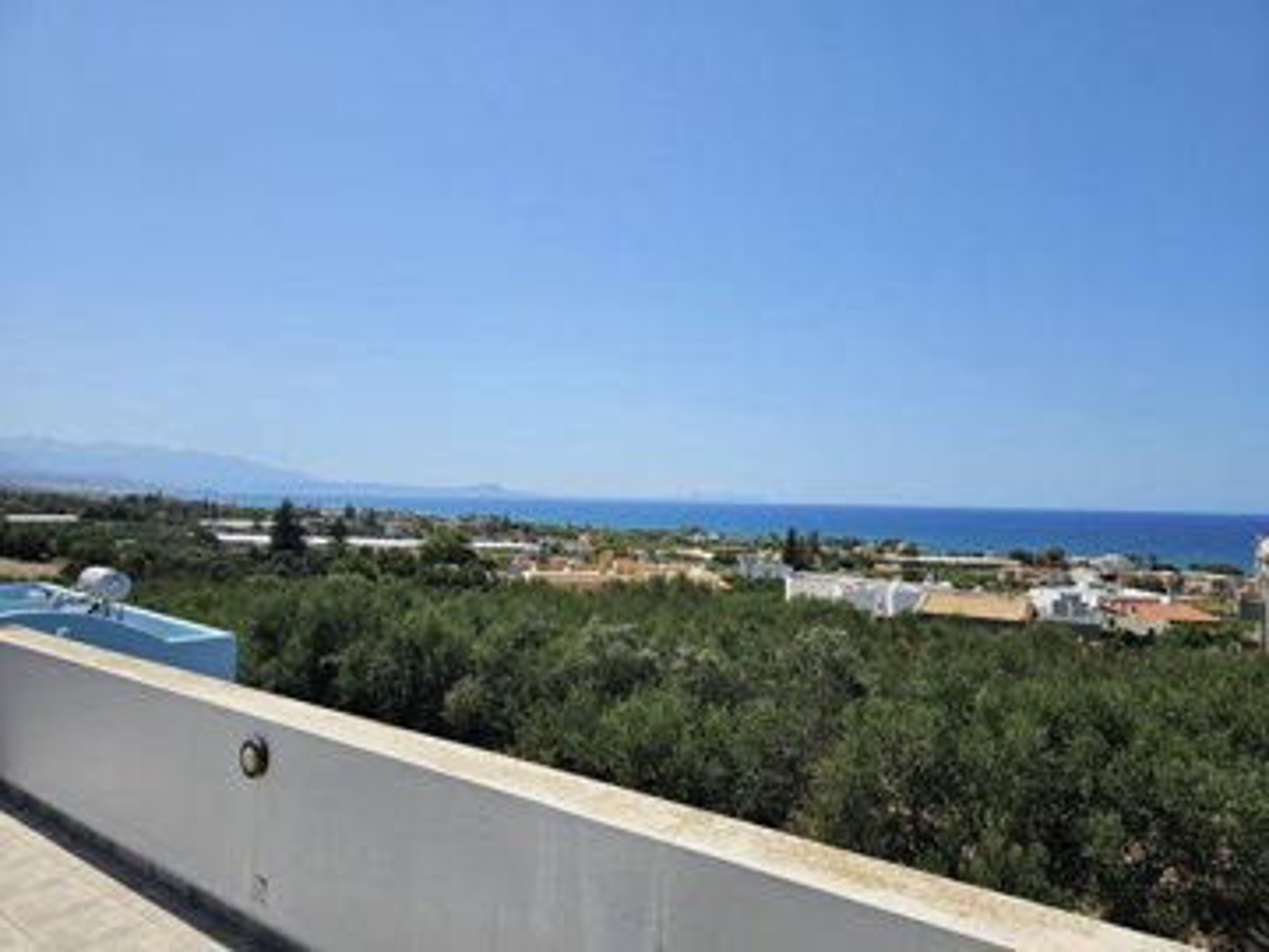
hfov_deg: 73.9
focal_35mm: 23
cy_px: 476
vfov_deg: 58.9
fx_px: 843
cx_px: 634
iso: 10
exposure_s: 1/1654
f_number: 1.7
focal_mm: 6.3
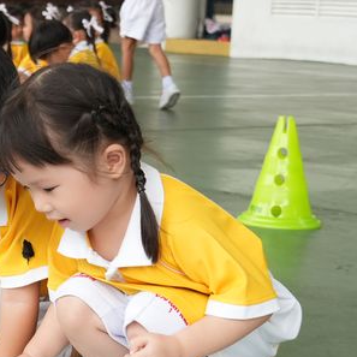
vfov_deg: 13.4
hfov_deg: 13.3
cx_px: -2
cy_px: 304
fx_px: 1505
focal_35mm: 129
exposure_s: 1/125
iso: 250
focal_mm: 30
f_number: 4.5
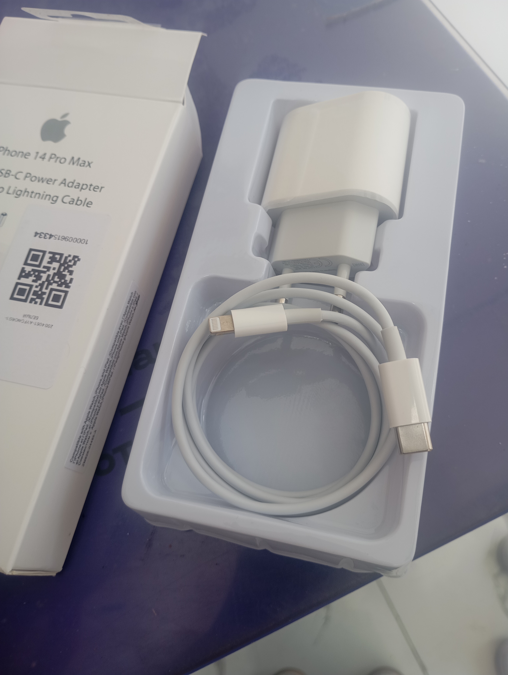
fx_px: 547
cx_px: 254
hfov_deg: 49.9
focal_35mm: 28
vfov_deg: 63.4
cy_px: 338
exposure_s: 1/100
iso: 135
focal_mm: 4.27
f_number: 1.8
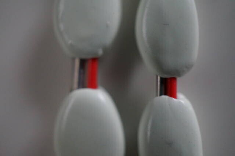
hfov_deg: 43.7
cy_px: 78
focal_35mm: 45
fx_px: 293
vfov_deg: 29.8
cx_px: 118
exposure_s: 1/160
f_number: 3.5
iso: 3200
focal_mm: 30
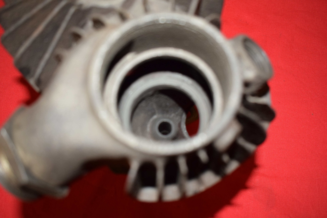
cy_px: 109
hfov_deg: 49.5
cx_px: 164
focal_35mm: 39
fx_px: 354
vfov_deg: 34.2
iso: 1250
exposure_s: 1/160
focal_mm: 26
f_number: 5
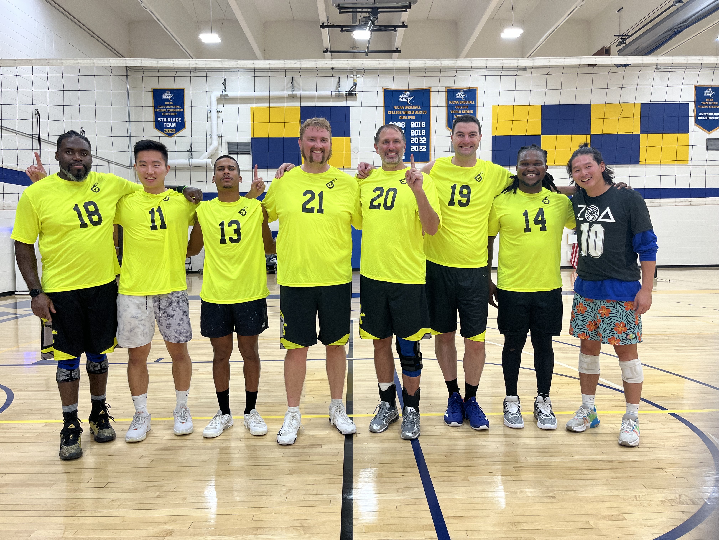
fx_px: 540
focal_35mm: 26
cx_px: 360
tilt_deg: -3.8
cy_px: 270
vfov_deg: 53.1
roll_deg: +0.2
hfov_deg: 67.3
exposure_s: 1/120
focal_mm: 5.1
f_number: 1.6
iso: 100
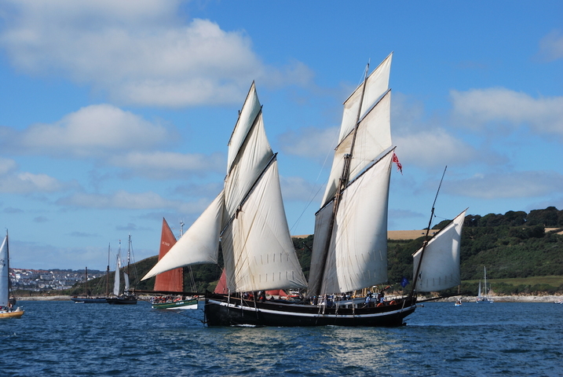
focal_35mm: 78
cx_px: 282
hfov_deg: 26.0
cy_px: 188
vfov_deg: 17.5
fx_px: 1221
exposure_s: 1/320
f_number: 9
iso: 100
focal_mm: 52
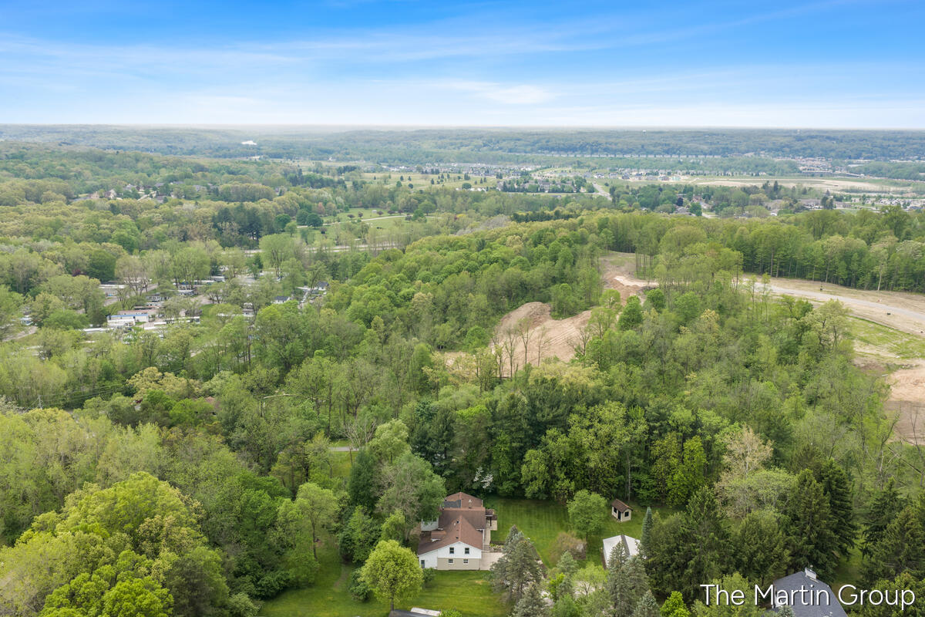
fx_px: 719
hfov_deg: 65.5
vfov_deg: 46.4
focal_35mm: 28
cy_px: 308
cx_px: 462
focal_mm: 14.45
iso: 100
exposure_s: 1/80
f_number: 5.6
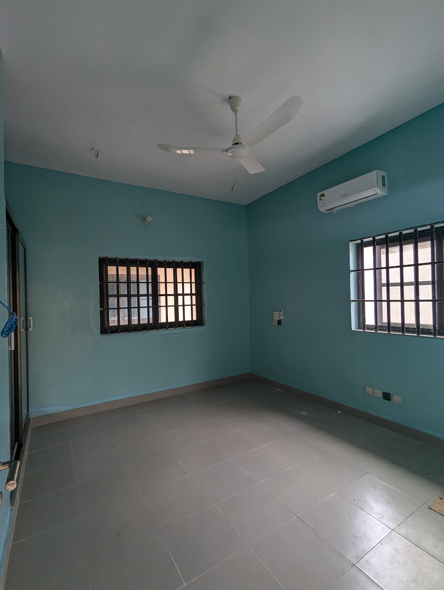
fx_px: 273
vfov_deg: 94.4
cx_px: 222
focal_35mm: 16
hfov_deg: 78.2
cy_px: 295
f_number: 2.2
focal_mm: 2.35
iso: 60
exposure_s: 1/24.3
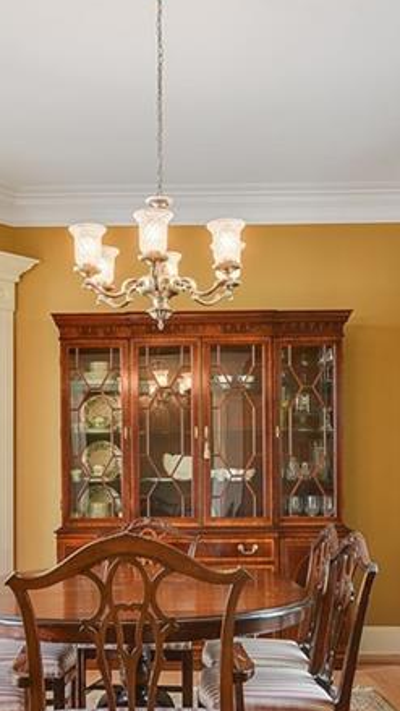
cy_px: 486
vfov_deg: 45.5
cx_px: 143
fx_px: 829
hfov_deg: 27.0
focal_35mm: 44
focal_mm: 18
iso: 200
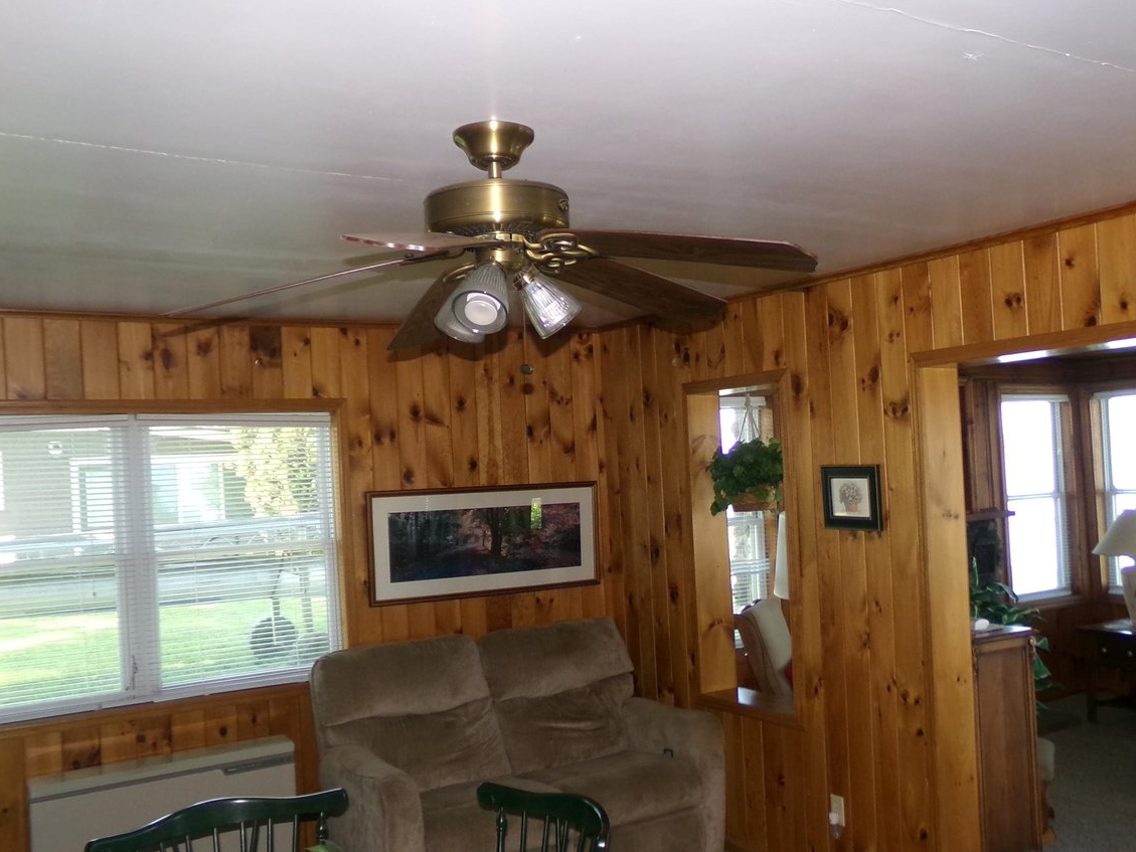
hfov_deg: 53.8
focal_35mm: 34
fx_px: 1116
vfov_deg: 41.8
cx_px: 649
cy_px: 448
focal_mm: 4.3
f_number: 3.7
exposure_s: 1/34
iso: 200
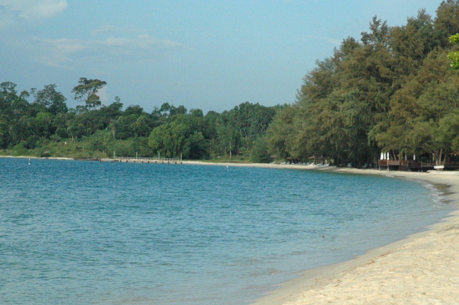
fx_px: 1717
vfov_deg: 10.1
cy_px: 224
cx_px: 284
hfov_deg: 15.2
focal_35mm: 135
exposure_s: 1/640
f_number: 13
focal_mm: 55
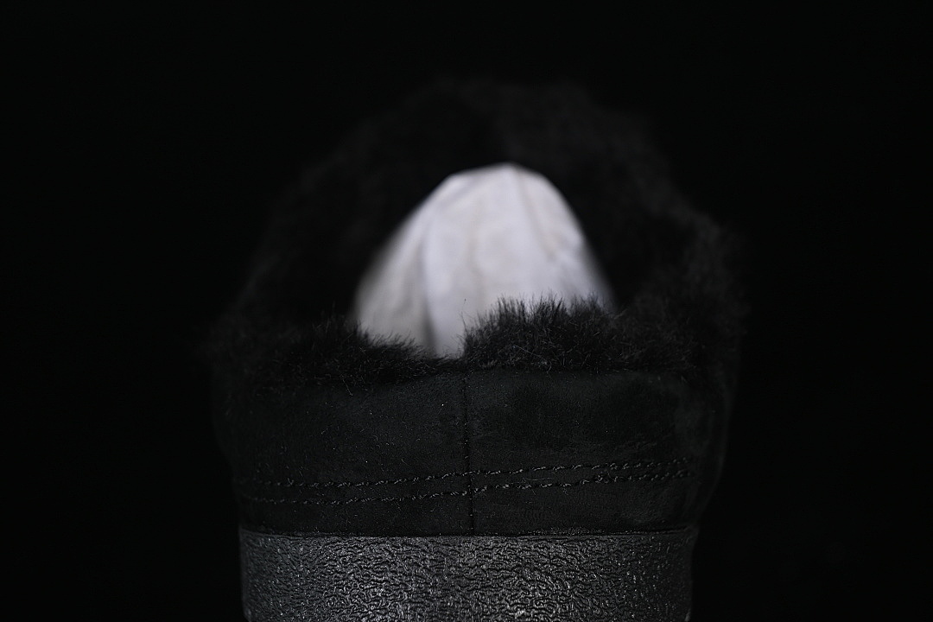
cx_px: 466
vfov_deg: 18.2
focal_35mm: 75
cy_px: 311
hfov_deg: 27.0
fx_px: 1944
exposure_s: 1/50
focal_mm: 50
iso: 160
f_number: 6.3
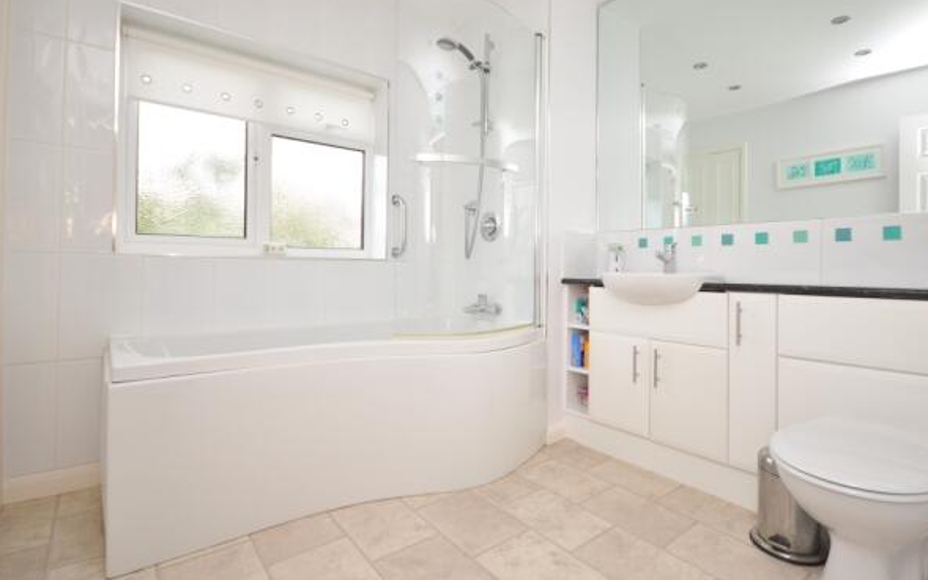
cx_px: 477
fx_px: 430
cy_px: 258
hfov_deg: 94.3
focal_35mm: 17
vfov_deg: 67.8
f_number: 4
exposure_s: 1/80
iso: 200
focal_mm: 10
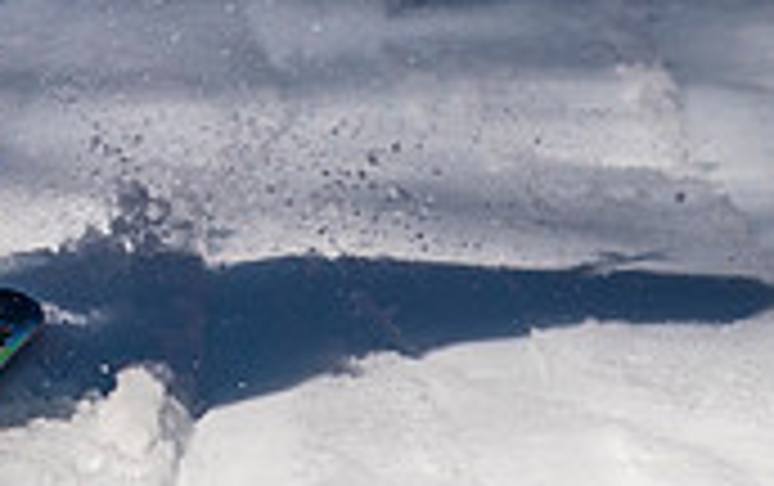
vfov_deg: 0.5
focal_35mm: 2645
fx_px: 55867
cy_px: -574
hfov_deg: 0.8
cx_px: -542
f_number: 8
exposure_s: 1/2000
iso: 200
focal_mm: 560
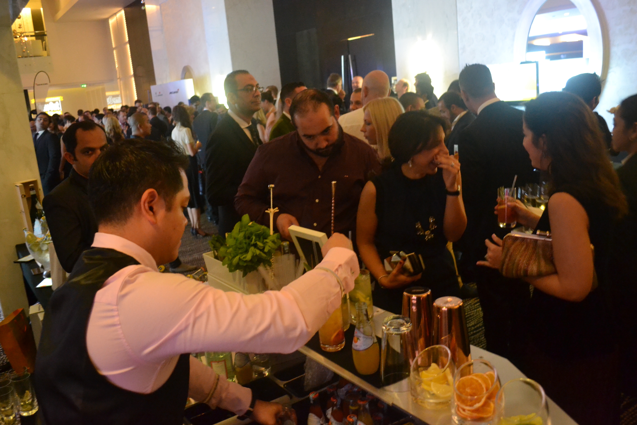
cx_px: 318
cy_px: 212
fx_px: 531
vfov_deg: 43.6
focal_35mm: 30
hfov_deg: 61.9
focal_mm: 20
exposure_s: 1/40
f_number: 3.8
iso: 3200
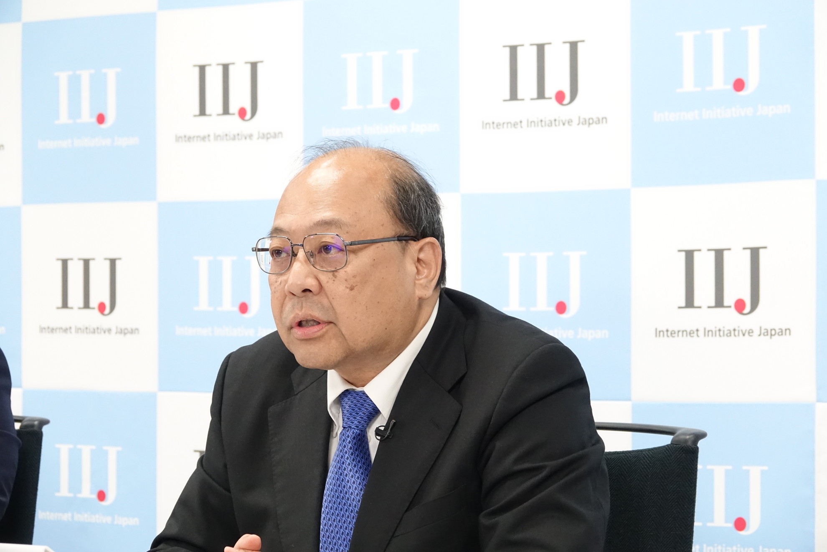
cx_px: 414
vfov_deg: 10.8
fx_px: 2917
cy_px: 276
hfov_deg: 16.1
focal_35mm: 127
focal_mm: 46.41
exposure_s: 1/160
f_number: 4
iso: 2000
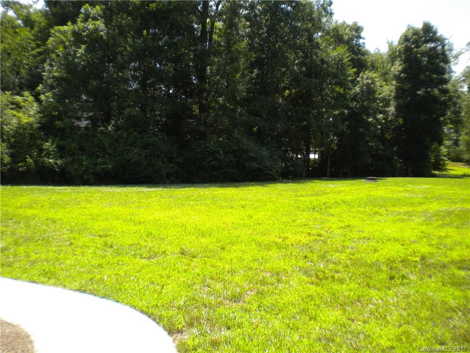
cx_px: 235
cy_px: 176
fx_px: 475
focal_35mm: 35
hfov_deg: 52.6
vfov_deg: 40.7
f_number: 4.6
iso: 80
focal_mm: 6.3
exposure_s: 1/282
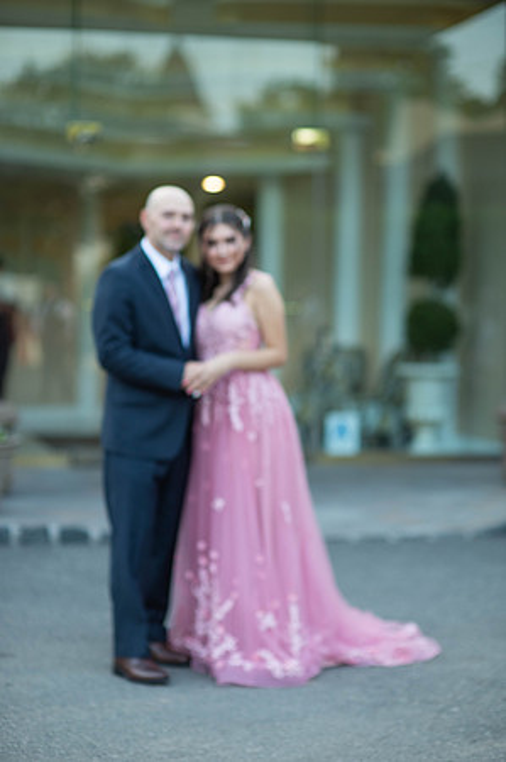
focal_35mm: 85
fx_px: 1796
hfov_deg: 16.0
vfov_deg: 23.9
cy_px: 381
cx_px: 253
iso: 250
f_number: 2
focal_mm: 85
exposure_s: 1/500
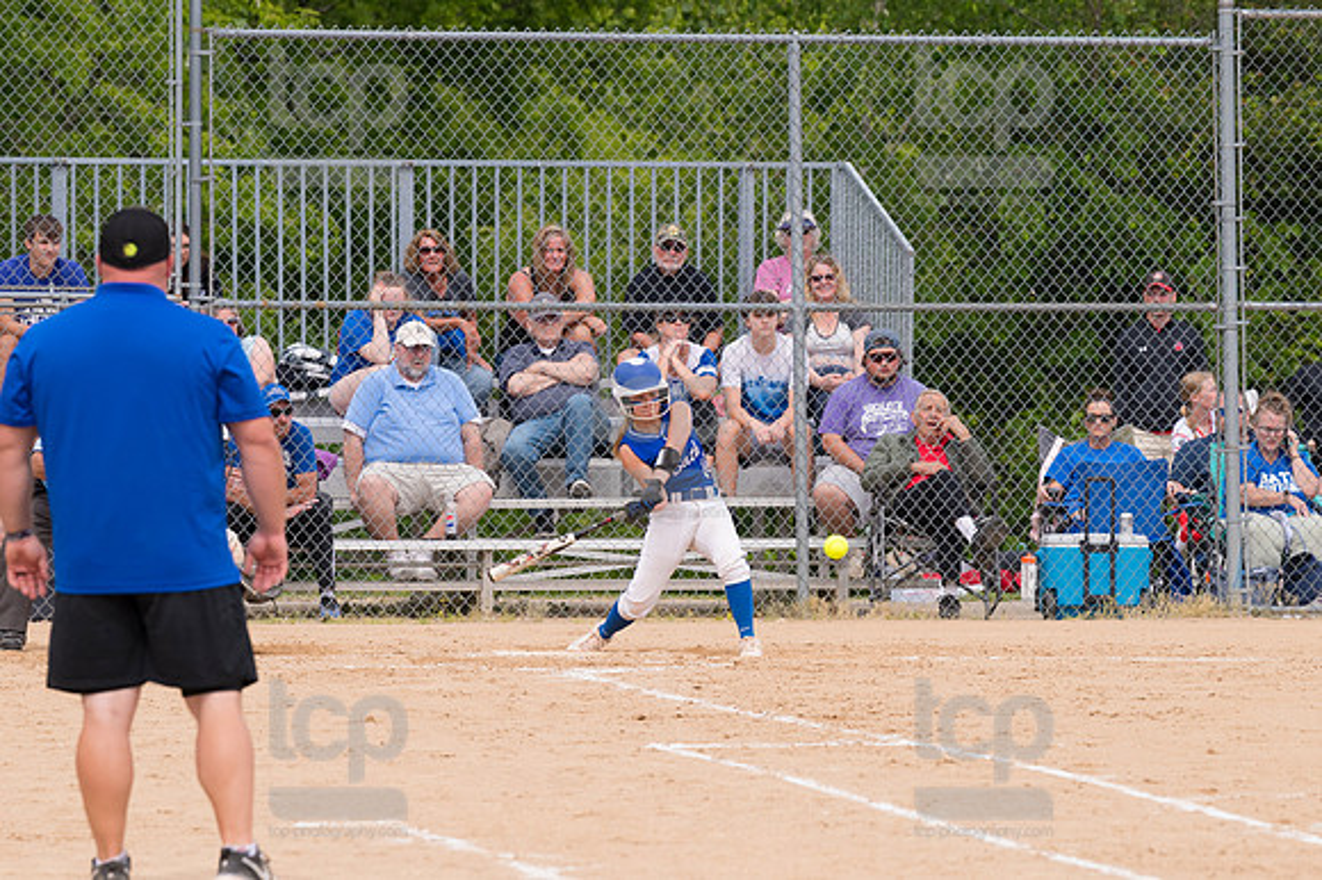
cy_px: 440
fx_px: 11010
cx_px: 661
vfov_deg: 4.6
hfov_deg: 6.9
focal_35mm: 300
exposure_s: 1/1600
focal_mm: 200
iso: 320
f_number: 5.6
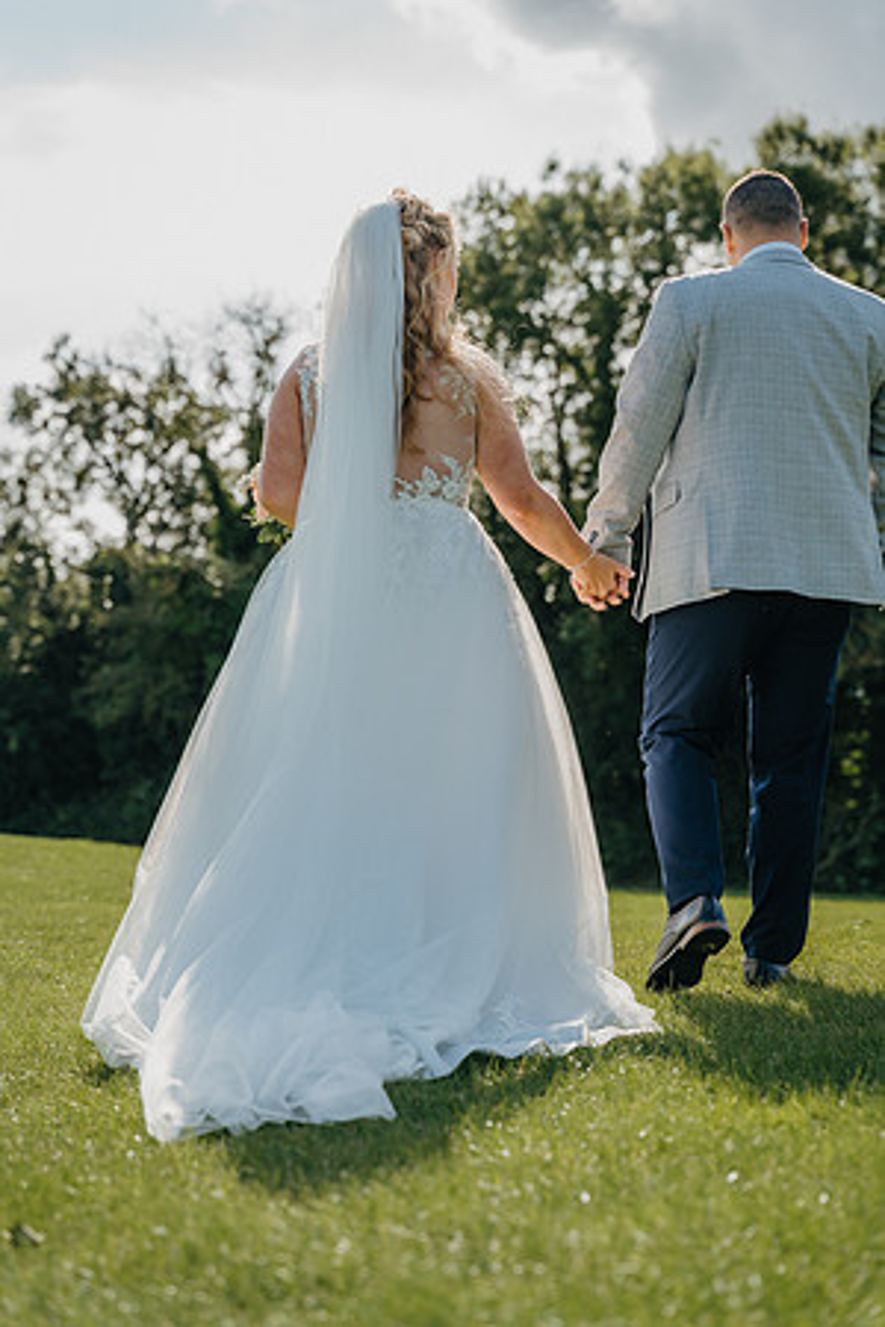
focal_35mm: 75
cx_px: 442
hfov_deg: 18.2
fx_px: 2765
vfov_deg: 27.0
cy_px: 664
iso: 250
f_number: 4.5
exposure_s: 1/1000
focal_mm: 75
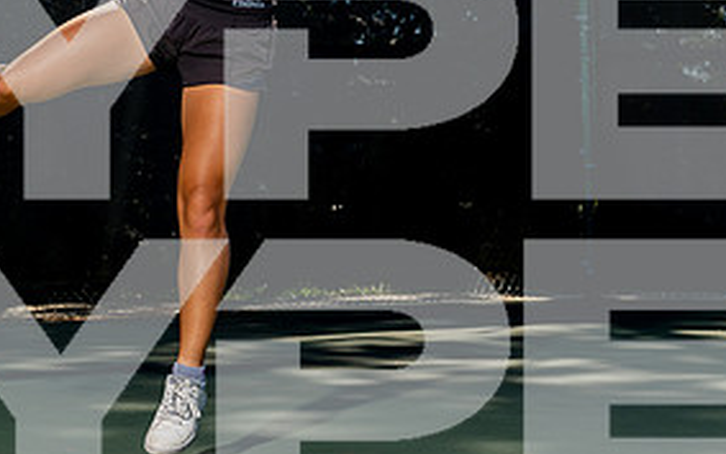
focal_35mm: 93
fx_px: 1840
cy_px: 64
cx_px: 172
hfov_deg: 22.1
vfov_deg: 14.0
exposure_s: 1/1250
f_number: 4.5
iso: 100
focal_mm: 42
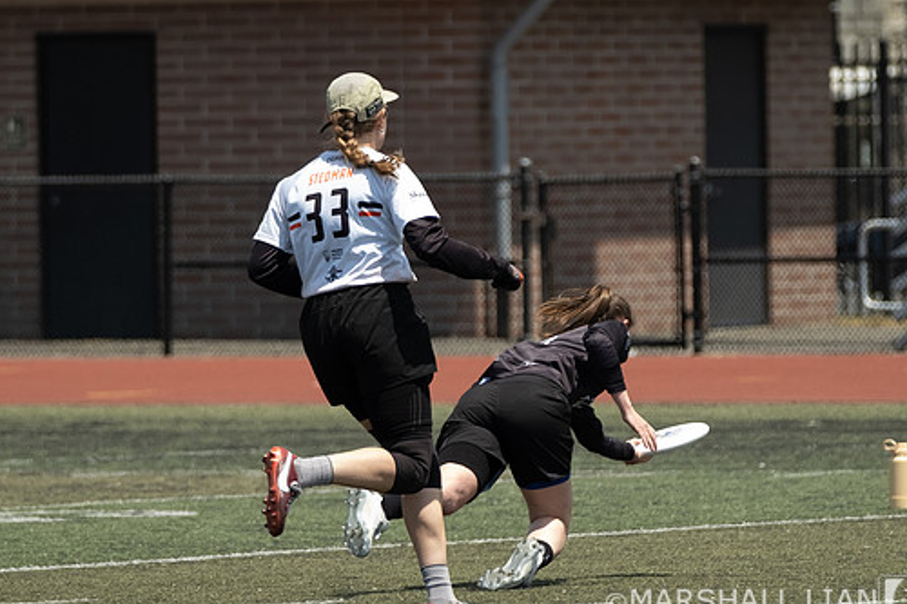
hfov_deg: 4.2
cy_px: 346
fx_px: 12265
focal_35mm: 487
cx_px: 454
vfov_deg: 2.8
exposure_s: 1/1600
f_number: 2.8
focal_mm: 140
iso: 100
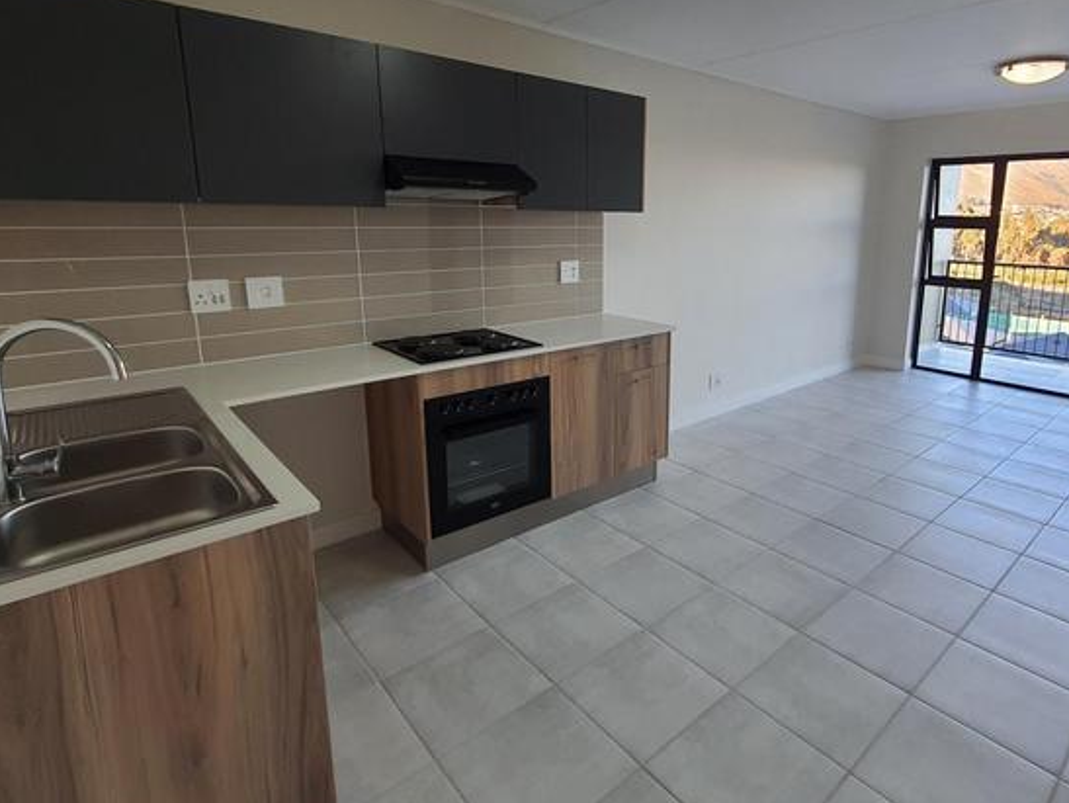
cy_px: 313
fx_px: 587
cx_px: 651
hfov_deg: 83.4
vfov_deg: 67.9
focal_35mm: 19
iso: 80
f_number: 2.2
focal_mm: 1.74
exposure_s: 1/100
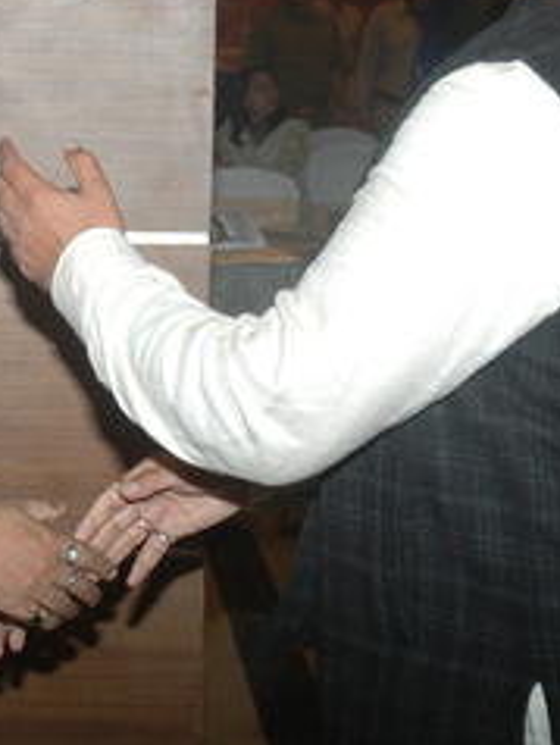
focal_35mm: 105
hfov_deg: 13.9
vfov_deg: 18.6
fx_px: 2265
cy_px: 205
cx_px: 16
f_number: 4.5
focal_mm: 29
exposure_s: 1/60
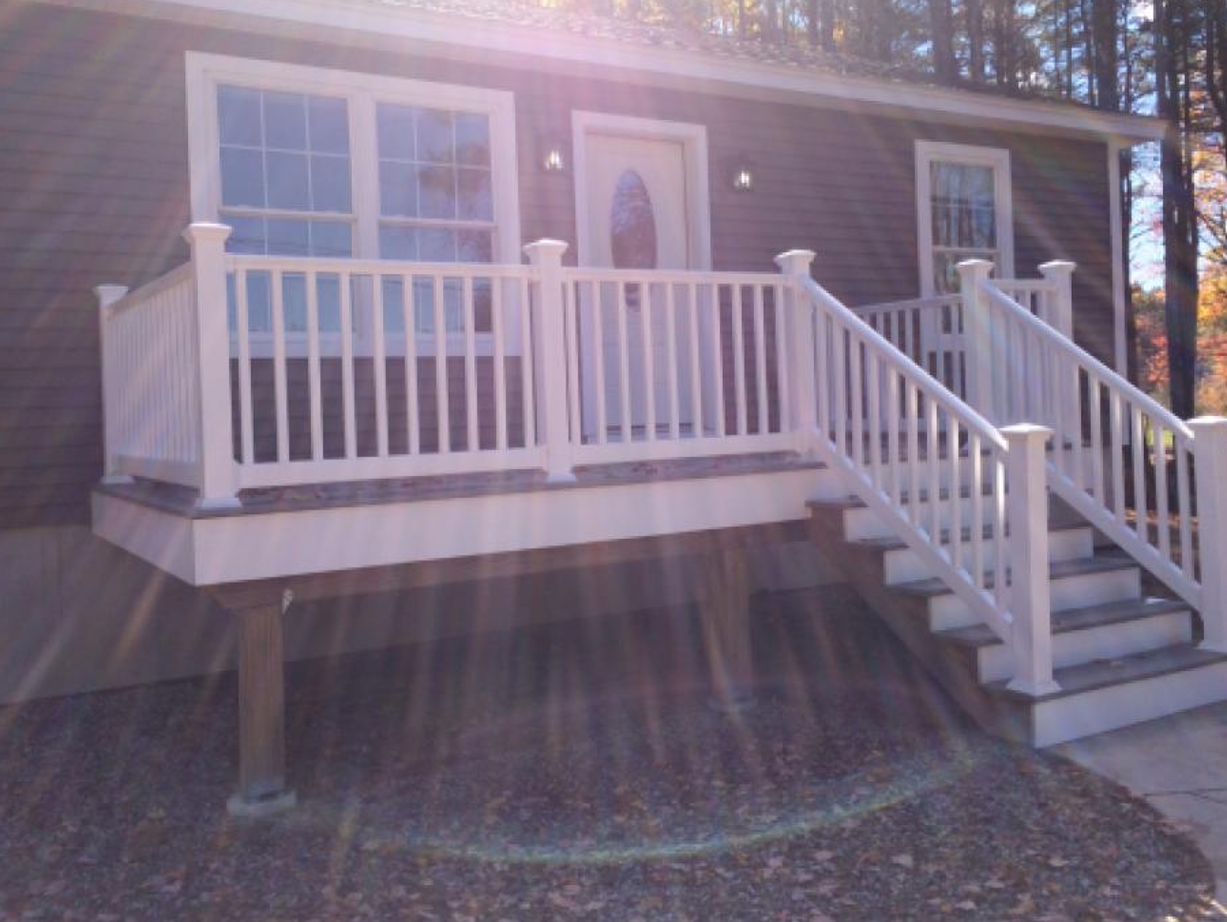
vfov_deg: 42.9
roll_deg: +3.2
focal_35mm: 33
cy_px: 411
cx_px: 619
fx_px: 1170
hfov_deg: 55.3
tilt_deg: -0.9
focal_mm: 4.15
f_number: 2.2
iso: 32
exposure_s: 1/1282
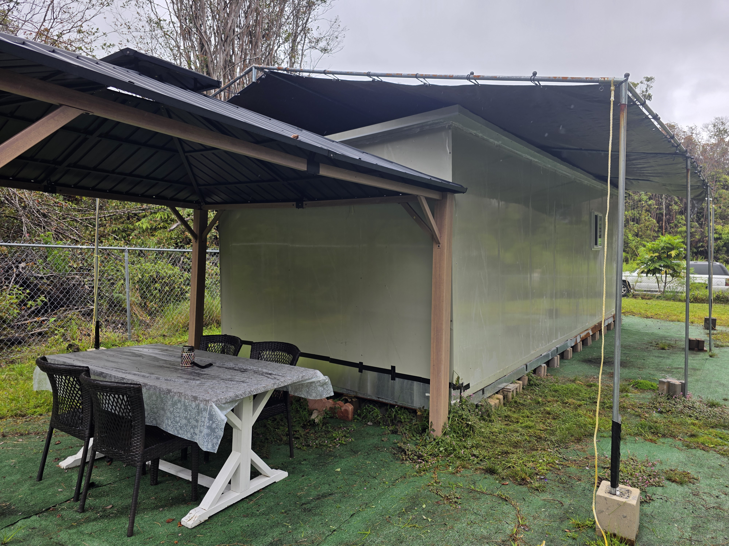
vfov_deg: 58.9
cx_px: 364
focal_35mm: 23
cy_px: 273
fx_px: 484
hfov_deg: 73.9
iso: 12
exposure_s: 1/214
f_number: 1.7
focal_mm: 6.3
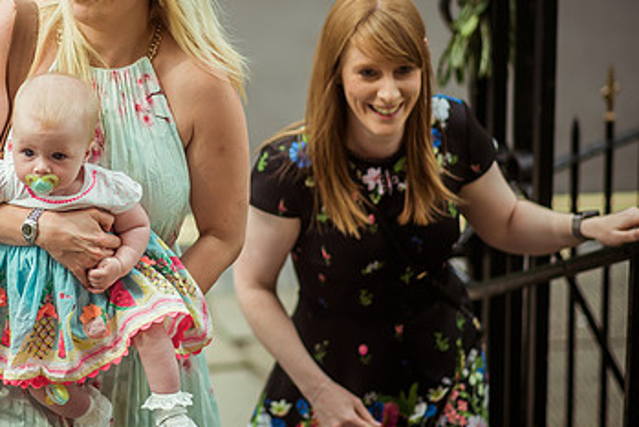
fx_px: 2575
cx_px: 152
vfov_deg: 9.5
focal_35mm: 145
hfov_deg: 14.1
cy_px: 148
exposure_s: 1/2500
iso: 100
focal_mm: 85
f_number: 2
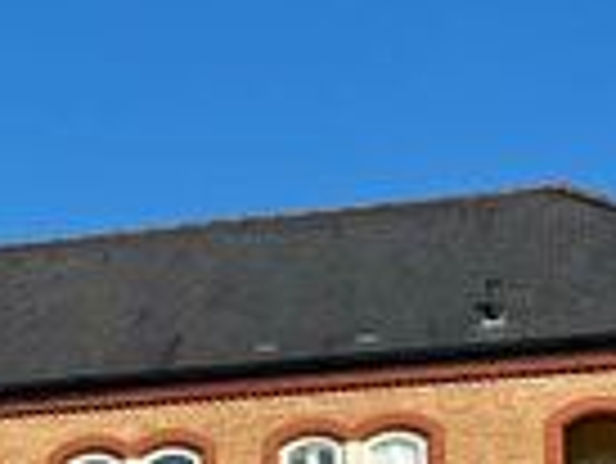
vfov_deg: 10.7
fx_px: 2369
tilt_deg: +7.9
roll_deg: -2.2
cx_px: -445
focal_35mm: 133
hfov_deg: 13.5
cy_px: 741
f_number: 1.6
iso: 50
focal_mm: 5.96
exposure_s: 1/4854
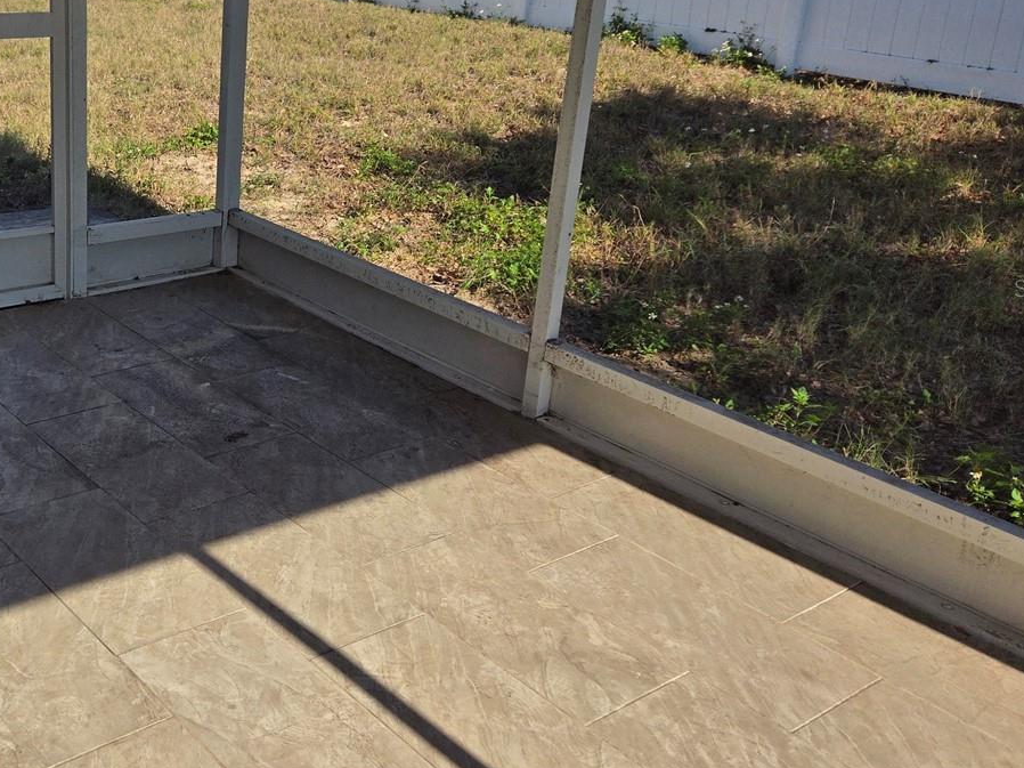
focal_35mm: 41
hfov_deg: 43.7
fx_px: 1213
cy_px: 288
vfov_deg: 34.9
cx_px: 210
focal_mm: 5.4
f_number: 1.8
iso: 25
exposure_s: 1/1619
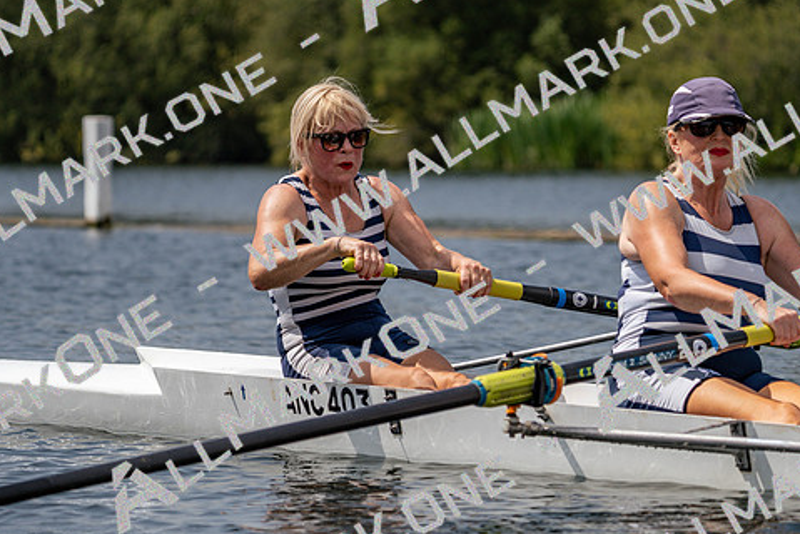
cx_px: 451
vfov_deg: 5.7
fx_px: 5381
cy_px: 276
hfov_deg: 8.5
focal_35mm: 242
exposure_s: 1/1600
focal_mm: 200
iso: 125
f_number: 5.6
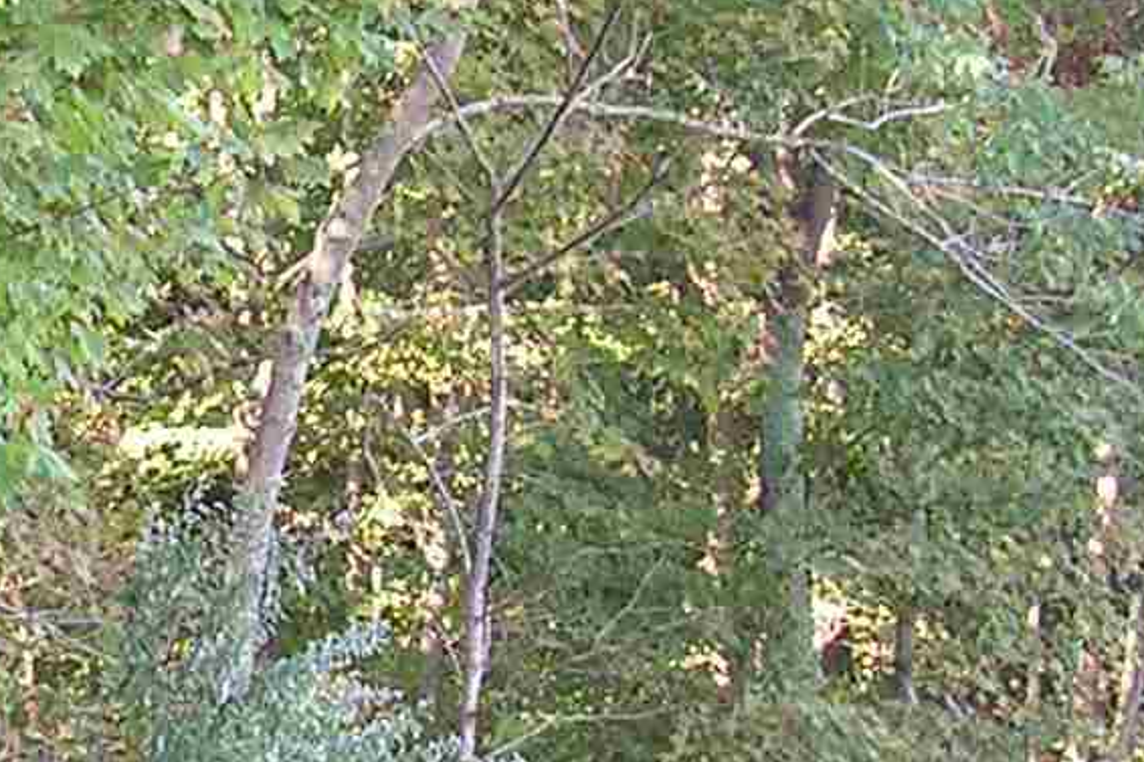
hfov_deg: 13.7
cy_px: 445
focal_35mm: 143
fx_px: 4543
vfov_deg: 9.6
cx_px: -447
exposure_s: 1/36.8
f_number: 2.8
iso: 50
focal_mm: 5.8
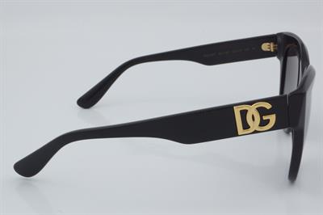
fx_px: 672
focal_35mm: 75
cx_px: 162
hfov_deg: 27.0
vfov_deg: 18.2
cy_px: 108
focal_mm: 50
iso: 100
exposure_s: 1/4
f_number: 32
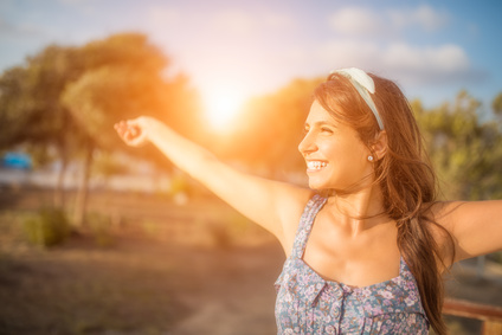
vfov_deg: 37.9
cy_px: 168
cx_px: 251
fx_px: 488
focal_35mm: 35
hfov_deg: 54.4
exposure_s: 1/2000
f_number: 1.4
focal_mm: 35
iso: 100
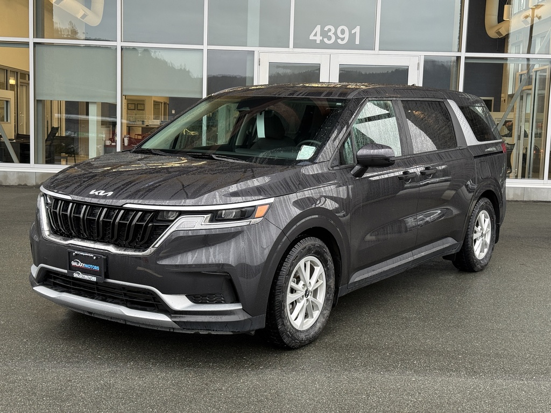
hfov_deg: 39.7
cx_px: 276
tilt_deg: -4.8
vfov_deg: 30.3
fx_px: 764
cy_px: 206
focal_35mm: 48
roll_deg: -1.3
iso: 64
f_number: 1.78
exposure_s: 1/121
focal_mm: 6.76
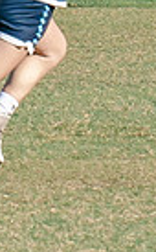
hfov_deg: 1.3
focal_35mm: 992
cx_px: -410
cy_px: -204
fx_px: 6784
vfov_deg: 2.1
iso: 250
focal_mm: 70
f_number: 5.6
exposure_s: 1/1000
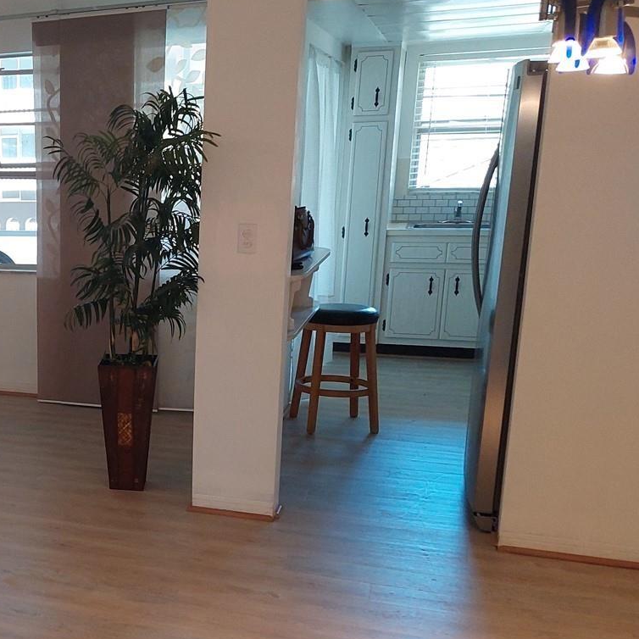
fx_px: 940
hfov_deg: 34.3
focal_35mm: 45
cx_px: 3
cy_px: 400
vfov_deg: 37.3
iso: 250
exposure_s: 1/120
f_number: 1.8
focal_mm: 5.23
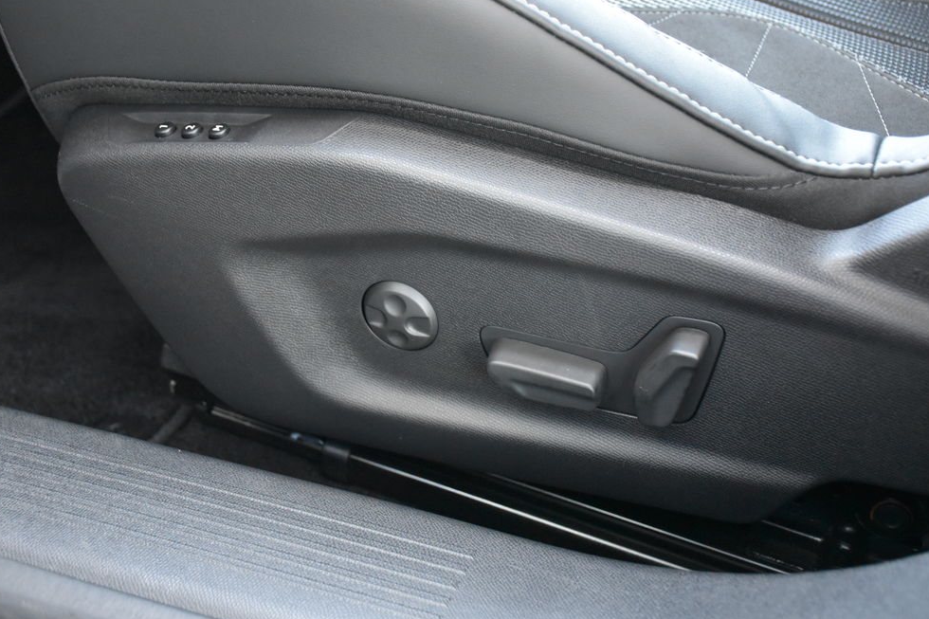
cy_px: 309
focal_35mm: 49
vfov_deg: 27.5
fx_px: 1264
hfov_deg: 40.3
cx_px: 461
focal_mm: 32
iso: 3600
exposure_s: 1/60
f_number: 4
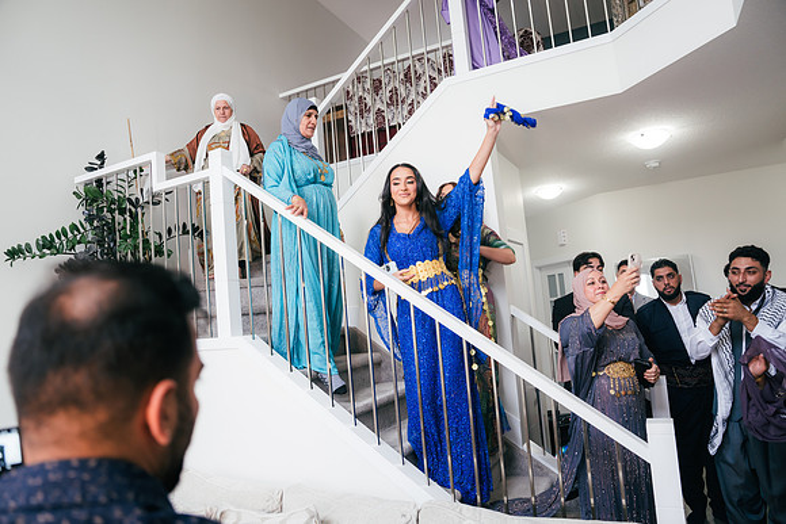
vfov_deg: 53.2
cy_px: 262
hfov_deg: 73.7
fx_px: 524
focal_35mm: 24
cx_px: 393
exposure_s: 1/160
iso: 640
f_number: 2.8
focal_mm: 24
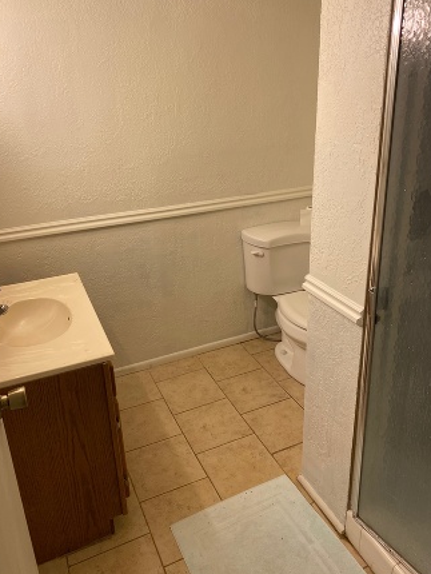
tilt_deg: -22.0
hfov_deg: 48.3
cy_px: 266
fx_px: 481
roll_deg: +1.3
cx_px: 220
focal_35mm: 29
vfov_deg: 61.6
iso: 125
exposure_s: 1/120
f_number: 1.8
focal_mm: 4.25
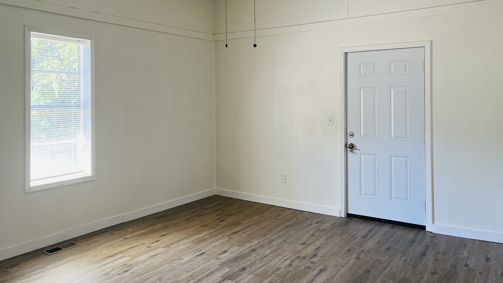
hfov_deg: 62.5
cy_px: 103
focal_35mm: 31
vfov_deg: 37.5
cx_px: 232
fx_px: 413
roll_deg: +1.0
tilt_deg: +0.0
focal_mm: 5.1
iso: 125
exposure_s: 1/120
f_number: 1.6
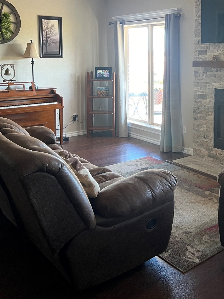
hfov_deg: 35.5
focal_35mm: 40
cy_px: 88
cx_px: 153
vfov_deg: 45.7
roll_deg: -0.3
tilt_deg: -5.2
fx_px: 345
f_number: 1.5
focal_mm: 5.7
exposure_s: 1/65
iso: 125
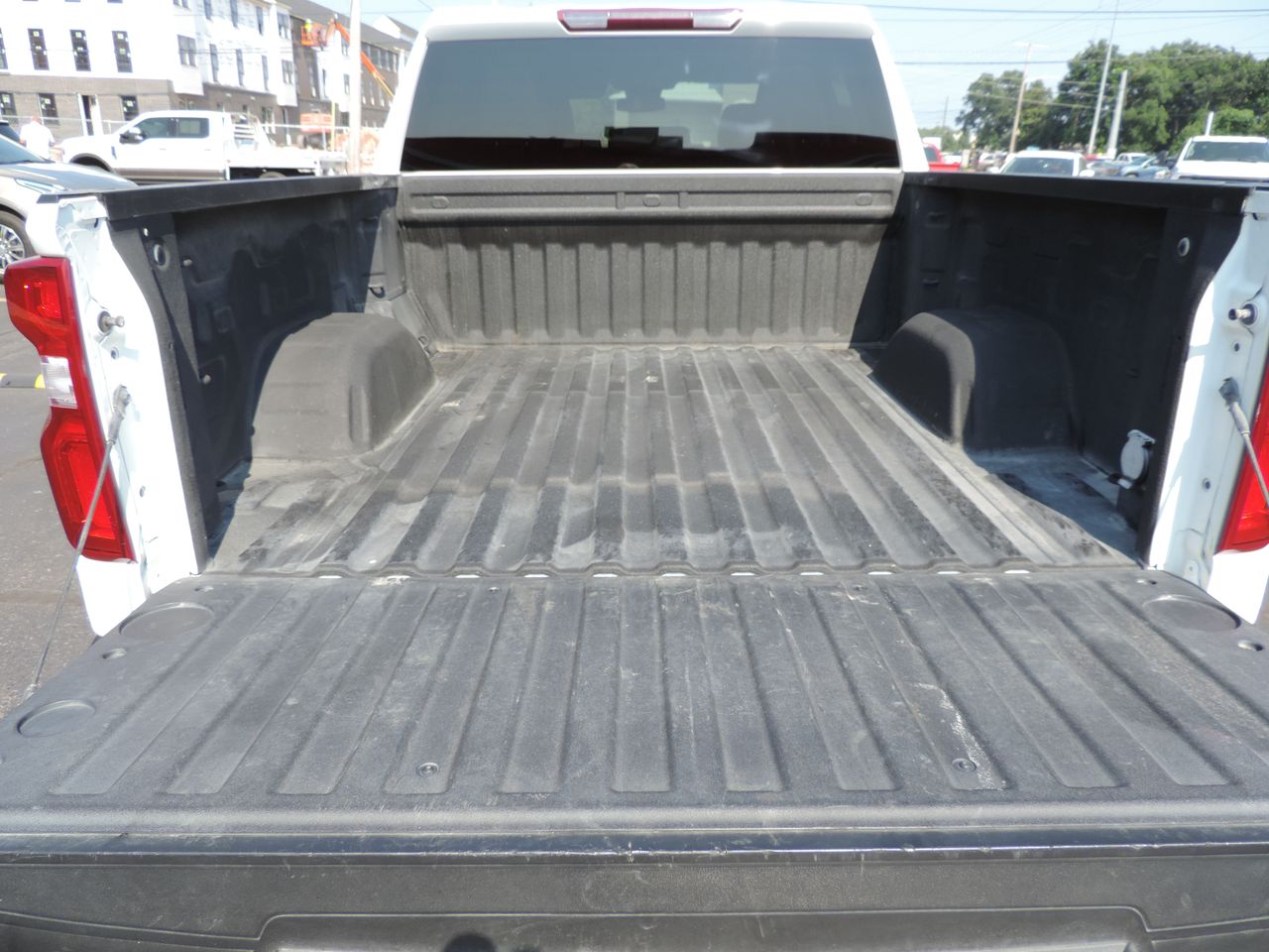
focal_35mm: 24
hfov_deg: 71.6
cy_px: 476
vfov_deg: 56.8
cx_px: 634
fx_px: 880
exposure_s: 1/500
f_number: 3
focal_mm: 4.3
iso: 80
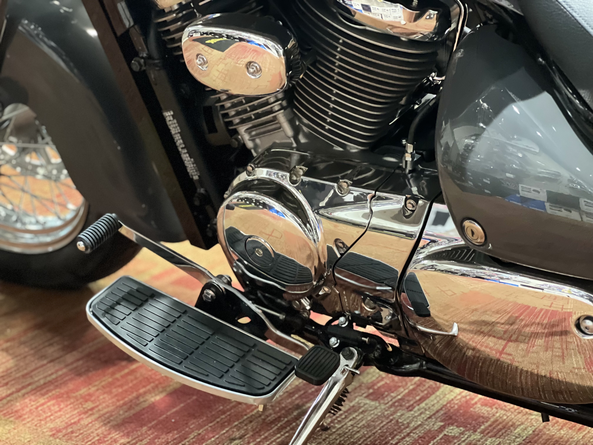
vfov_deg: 19.1
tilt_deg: -18.8
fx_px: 1319
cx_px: 296
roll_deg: +1.3
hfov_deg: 25.3
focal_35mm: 77
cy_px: 222
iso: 1000
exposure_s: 1/15
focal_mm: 9
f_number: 2.8
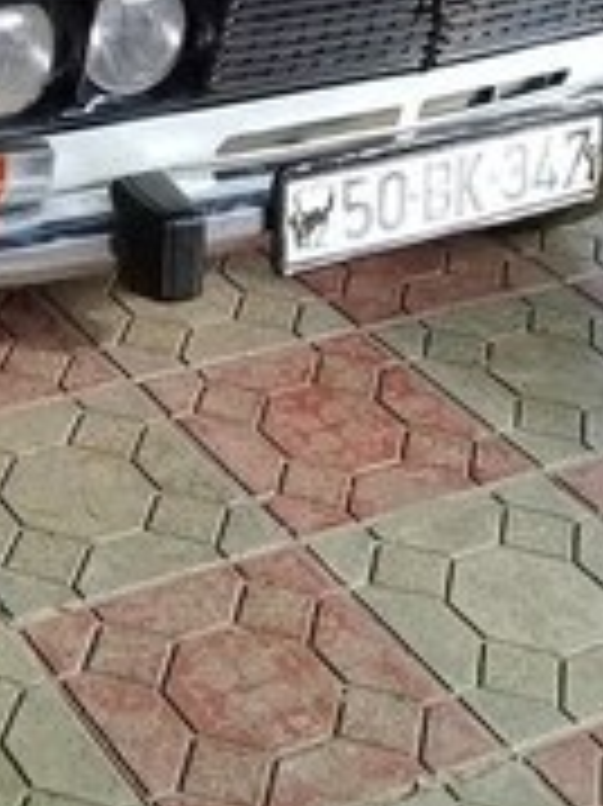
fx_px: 2000
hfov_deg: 16.8
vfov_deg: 21.1
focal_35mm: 86
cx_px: 4
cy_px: -171
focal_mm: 3.3
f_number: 2.2
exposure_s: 1/161
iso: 50
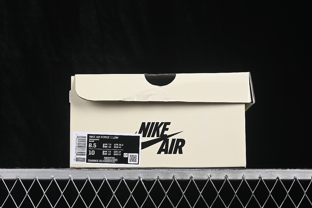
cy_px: 104
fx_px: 650
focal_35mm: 75
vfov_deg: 18.2
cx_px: 156
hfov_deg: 27.0
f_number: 8
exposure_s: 1/80
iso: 160
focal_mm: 50
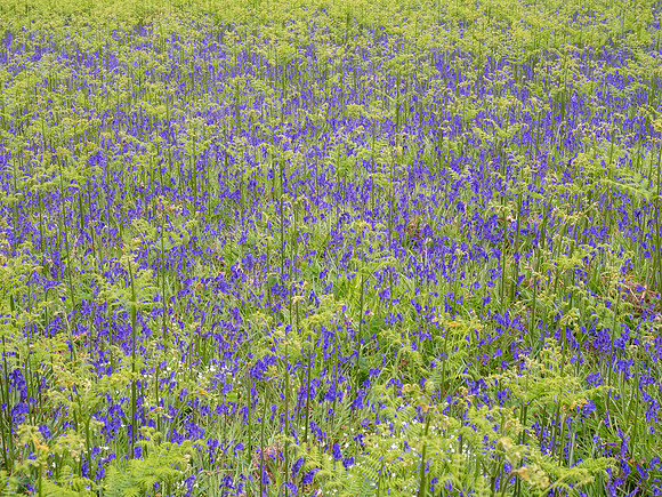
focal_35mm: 60
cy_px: 248
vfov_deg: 24.4
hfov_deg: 32.2
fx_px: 1147
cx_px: 331
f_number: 5.6
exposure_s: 1/40
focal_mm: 30
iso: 200
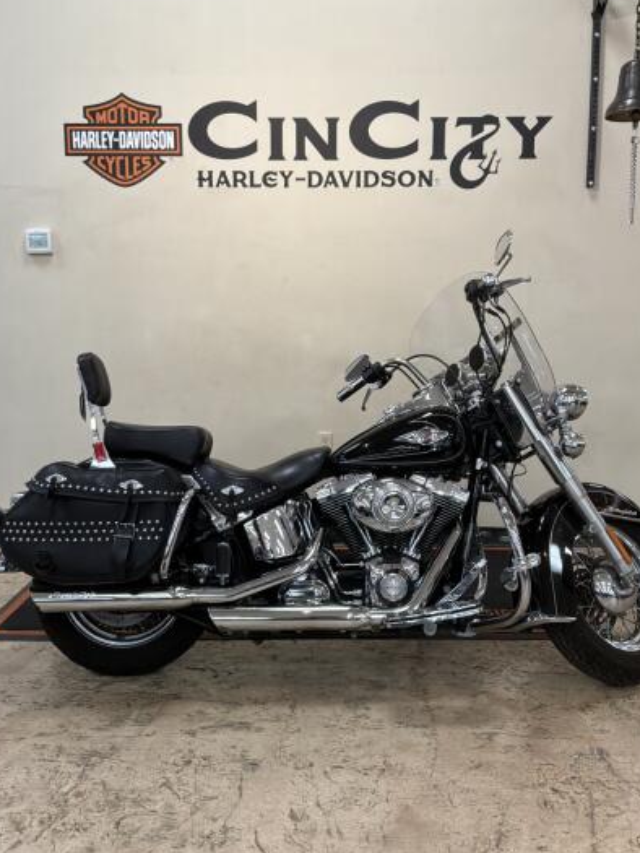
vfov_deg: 56.8
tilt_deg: -7.9
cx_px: 322
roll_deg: -0.5
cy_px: 435
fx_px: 789
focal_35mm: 32
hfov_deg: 44.2
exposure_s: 1/60
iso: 100
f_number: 1.8
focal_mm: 3
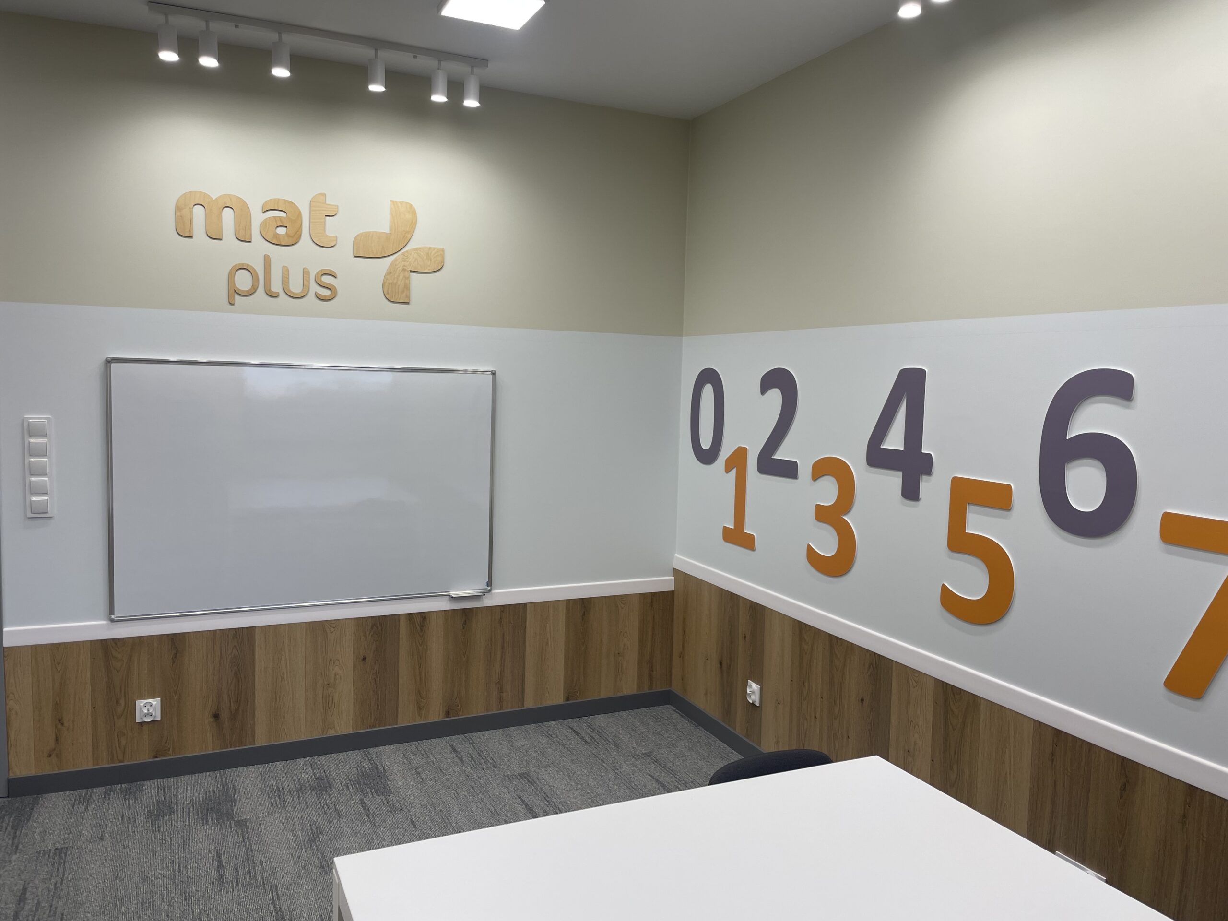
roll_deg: -1.4
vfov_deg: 53.1
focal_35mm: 26
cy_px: 460
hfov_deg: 67.3
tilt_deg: -4.8
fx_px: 922
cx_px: 614
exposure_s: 1/101
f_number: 1.6
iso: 32
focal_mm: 4.2
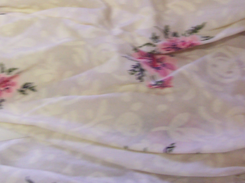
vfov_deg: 21.9
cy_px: 33
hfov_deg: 29.4
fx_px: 467
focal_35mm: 66
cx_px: 116
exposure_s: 1/30
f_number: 2.8
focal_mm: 5.6
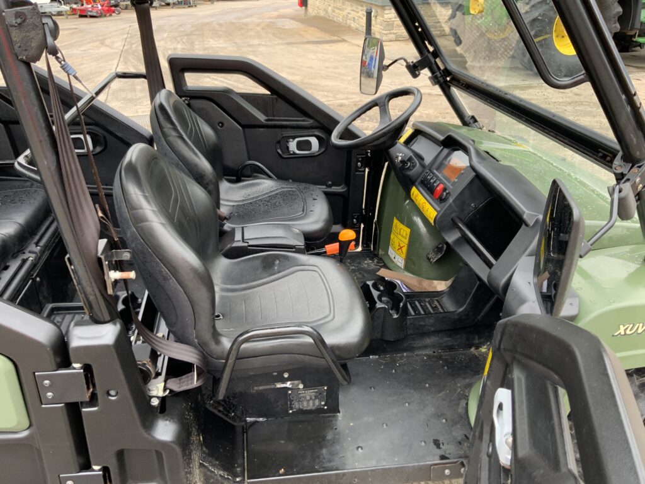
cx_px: 322
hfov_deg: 61.7
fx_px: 540
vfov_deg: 48.2
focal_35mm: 29
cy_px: 242
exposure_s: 1/122
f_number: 1.8
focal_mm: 3
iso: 25
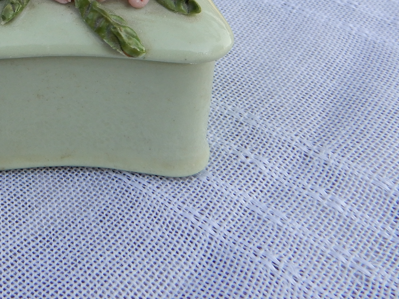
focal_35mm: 56
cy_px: -30
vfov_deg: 24.4
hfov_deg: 31.1
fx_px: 645
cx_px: -26
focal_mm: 4.3
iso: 80
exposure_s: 1/250
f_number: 3.4
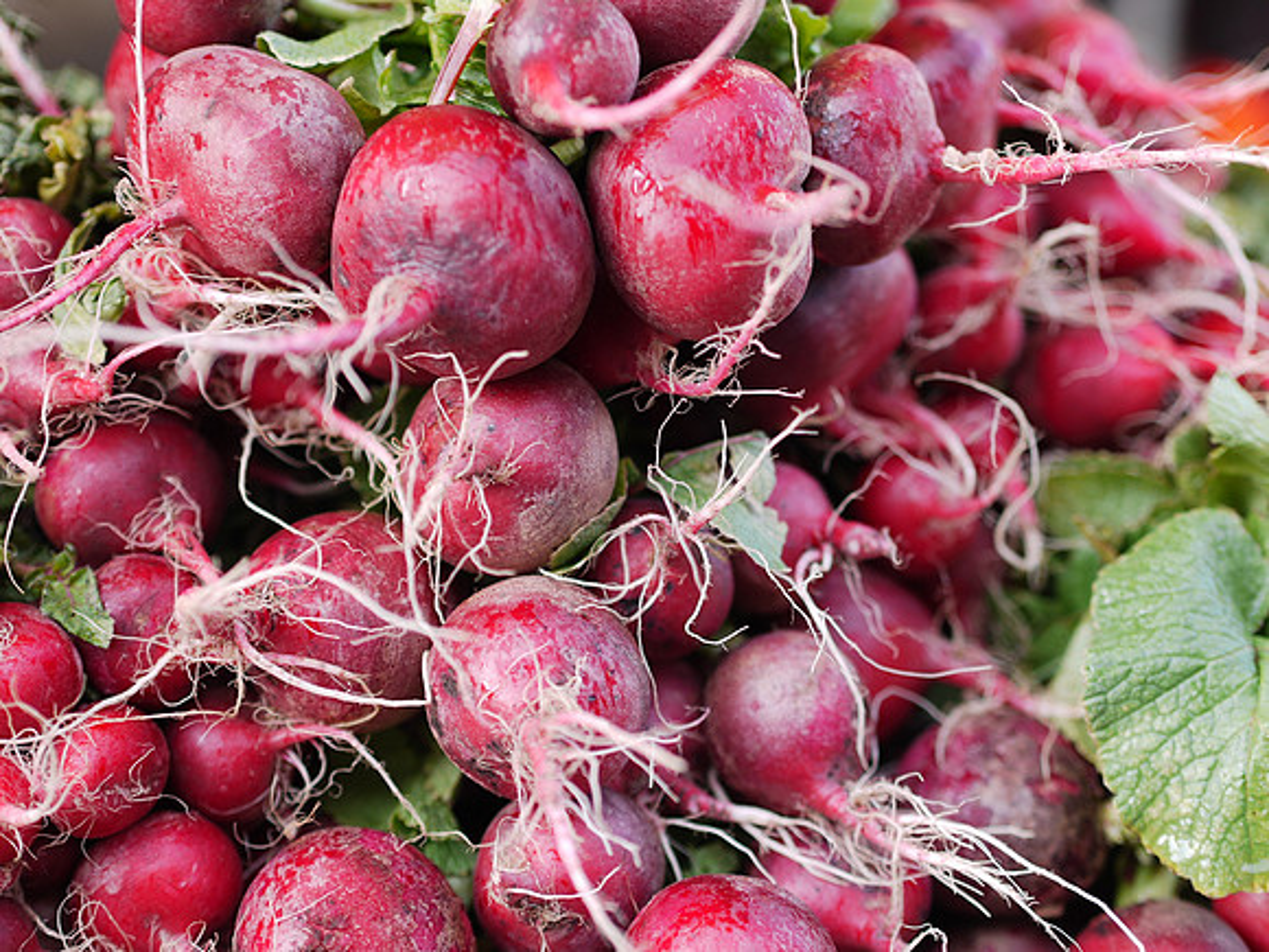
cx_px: 634
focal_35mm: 90
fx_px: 3299
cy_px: 476
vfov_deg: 16.4
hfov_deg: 21.8
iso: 100
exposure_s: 1/125
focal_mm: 45
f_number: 2
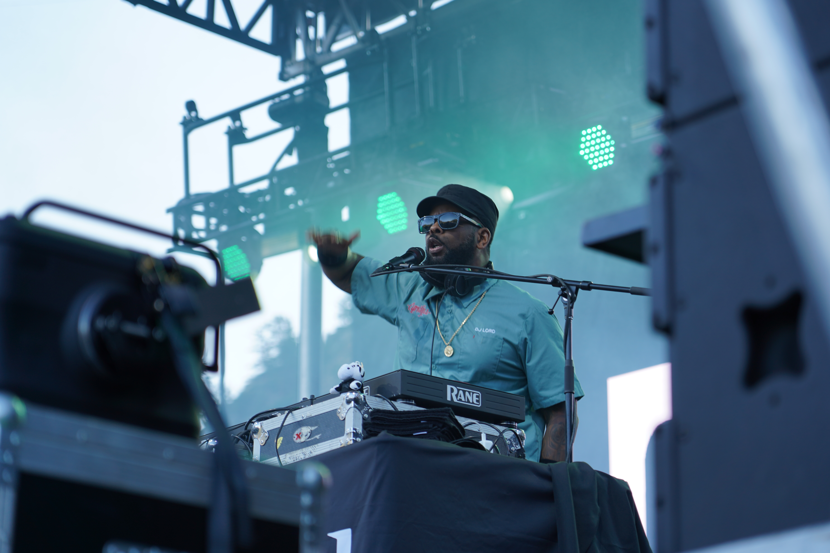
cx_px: 415
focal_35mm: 105
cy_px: 276
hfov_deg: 19.5
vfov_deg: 13.0
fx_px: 2421
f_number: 4
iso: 160
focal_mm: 105
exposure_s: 1/125
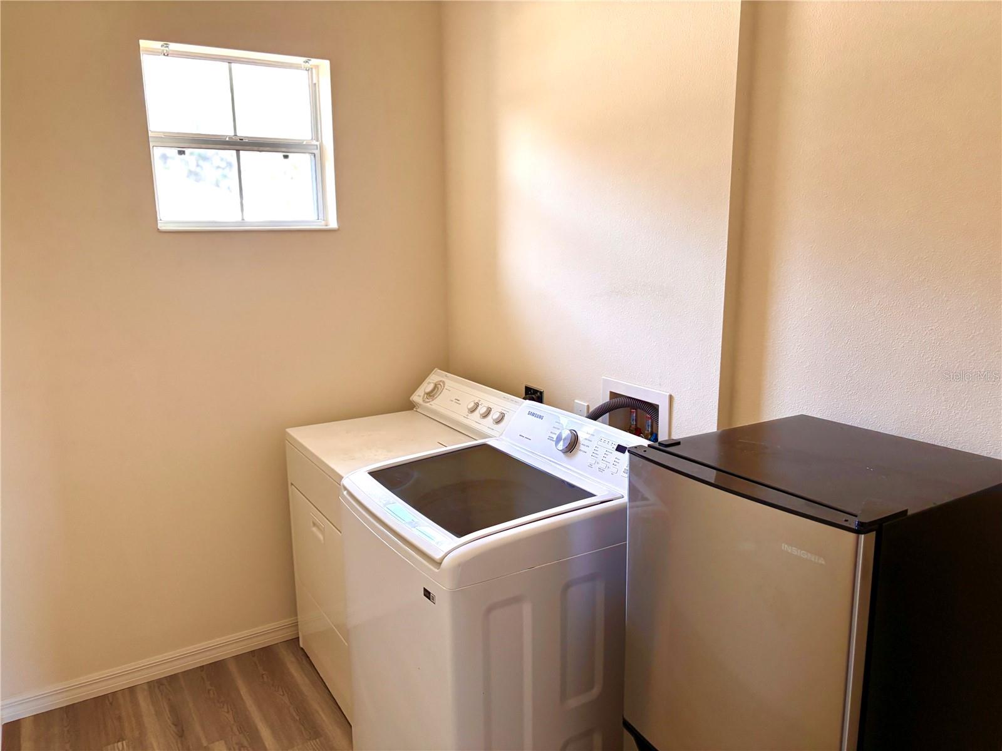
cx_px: 501
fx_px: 753
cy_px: 376
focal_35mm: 26
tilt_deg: -11.6
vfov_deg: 53.1
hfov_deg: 67.3
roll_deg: +0.1
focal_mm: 5.96
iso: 200
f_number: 1.6
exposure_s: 1/60
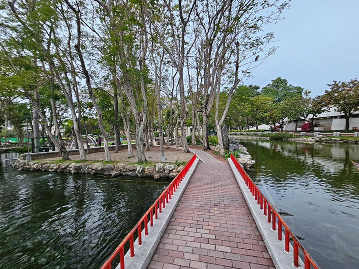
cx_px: 180
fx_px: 135
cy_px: 134
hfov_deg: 106.2
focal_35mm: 13
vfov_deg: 89.9
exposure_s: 1/60
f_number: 2.2
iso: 320
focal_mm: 2.2
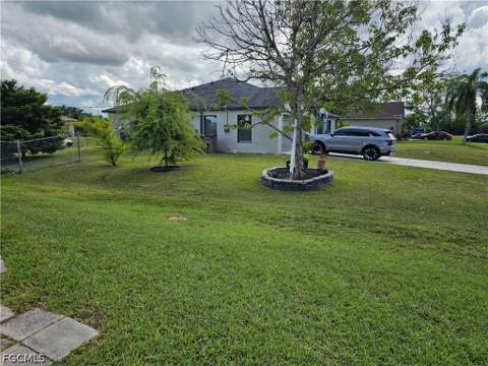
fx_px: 324
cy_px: 183
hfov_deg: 73.9
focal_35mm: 23
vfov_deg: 58.9
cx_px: 244
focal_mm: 6.3
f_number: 1.7
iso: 10
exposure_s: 1/786
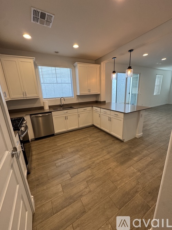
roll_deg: +3.4
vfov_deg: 102.1
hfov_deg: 85.7
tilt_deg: -14.7
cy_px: 115
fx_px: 93
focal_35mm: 14
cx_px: 86
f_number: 2.2
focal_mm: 2.22
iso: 200
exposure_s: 1/120
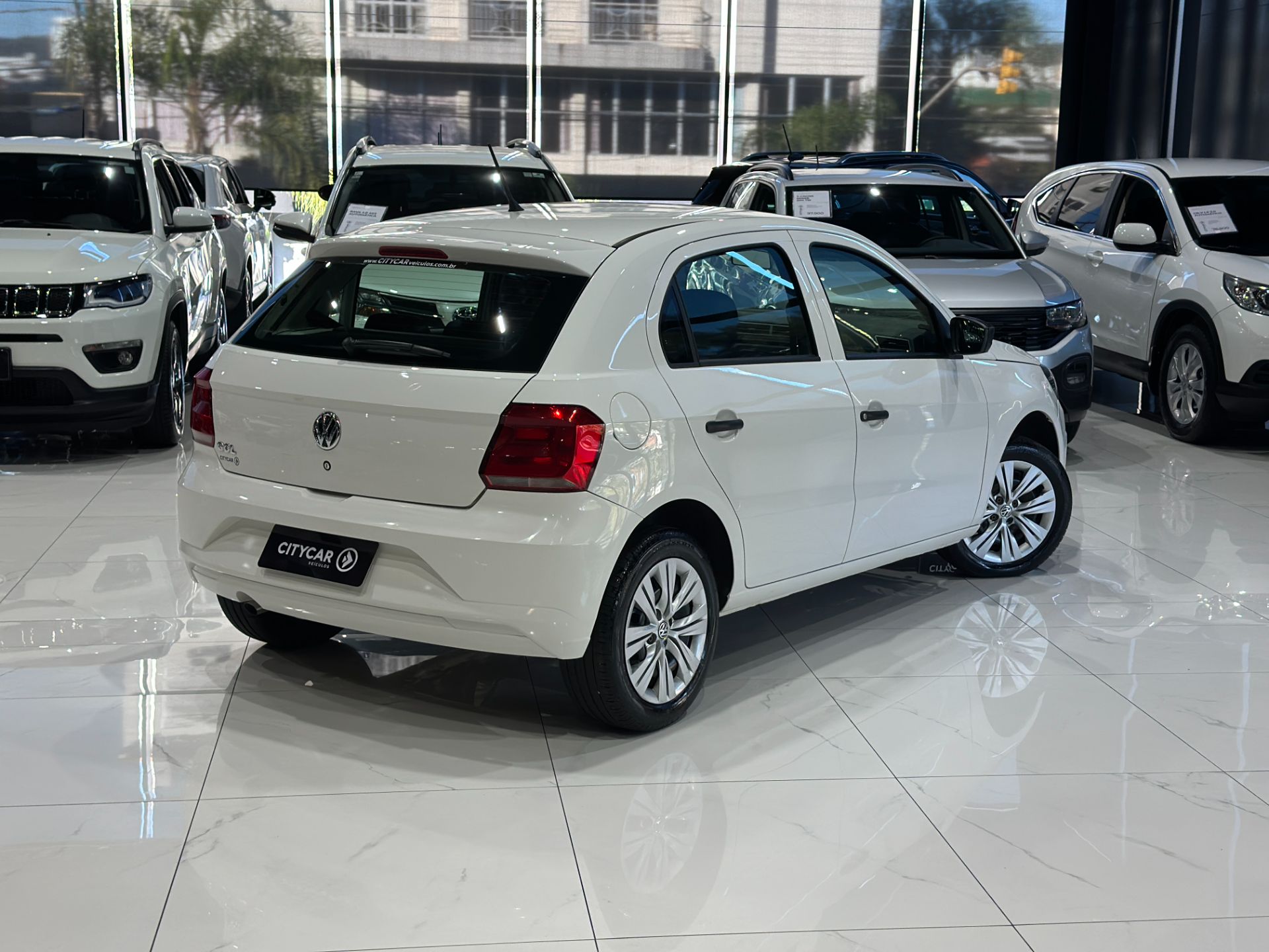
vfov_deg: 30.3
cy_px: 476
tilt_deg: -10.6
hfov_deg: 39.7
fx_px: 1760
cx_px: 634
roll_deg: -1.1
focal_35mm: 48
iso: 125
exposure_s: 1/170
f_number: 1.78
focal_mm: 6.86
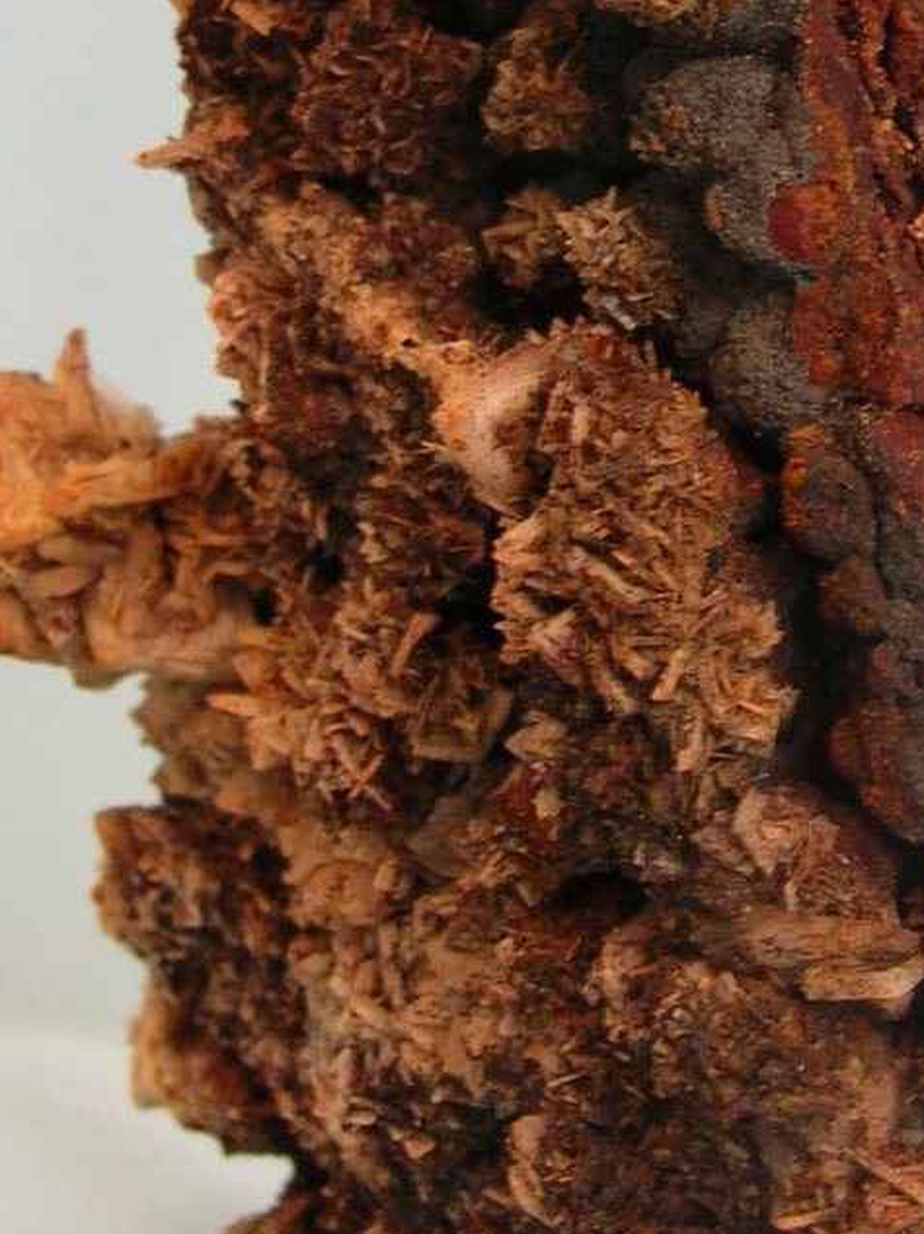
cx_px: 712
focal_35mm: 91
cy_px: 183
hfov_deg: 16.1
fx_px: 3242
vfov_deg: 21.2
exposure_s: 1/5.2
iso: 50
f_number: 2.7
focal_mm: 6
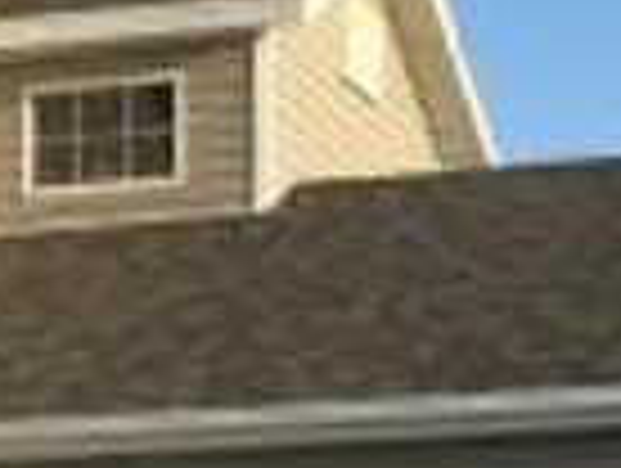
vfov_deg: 6.8
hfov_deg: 9.0
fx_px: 3864
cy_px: 819
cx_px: -315
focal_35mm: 215
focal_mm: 4.15
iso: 32
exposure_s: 1/791
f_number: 2.2
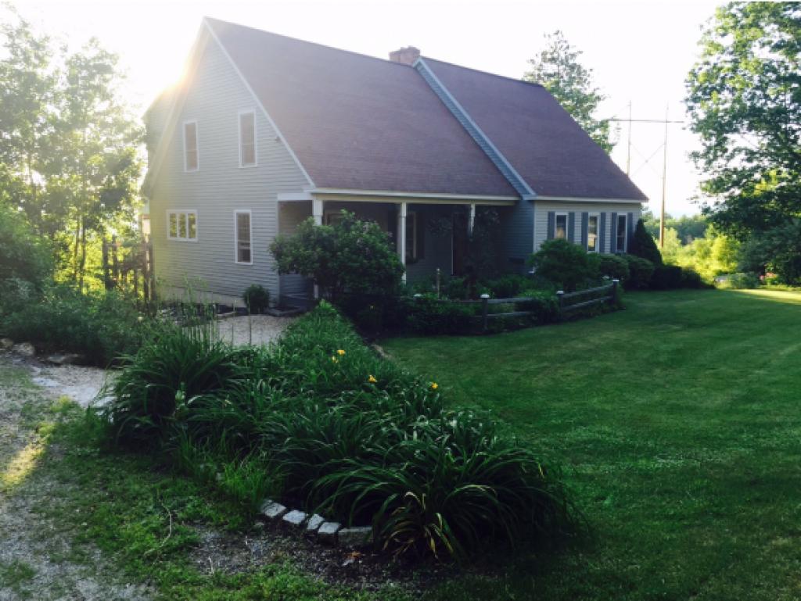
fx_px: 671
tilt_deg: -5.9
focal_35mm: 29
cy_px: 300
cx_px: 400
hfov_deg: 61.6
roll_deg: -1.2
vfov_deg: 48.3
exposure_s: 1/140
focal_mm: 4.15
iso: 32
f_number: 2.2
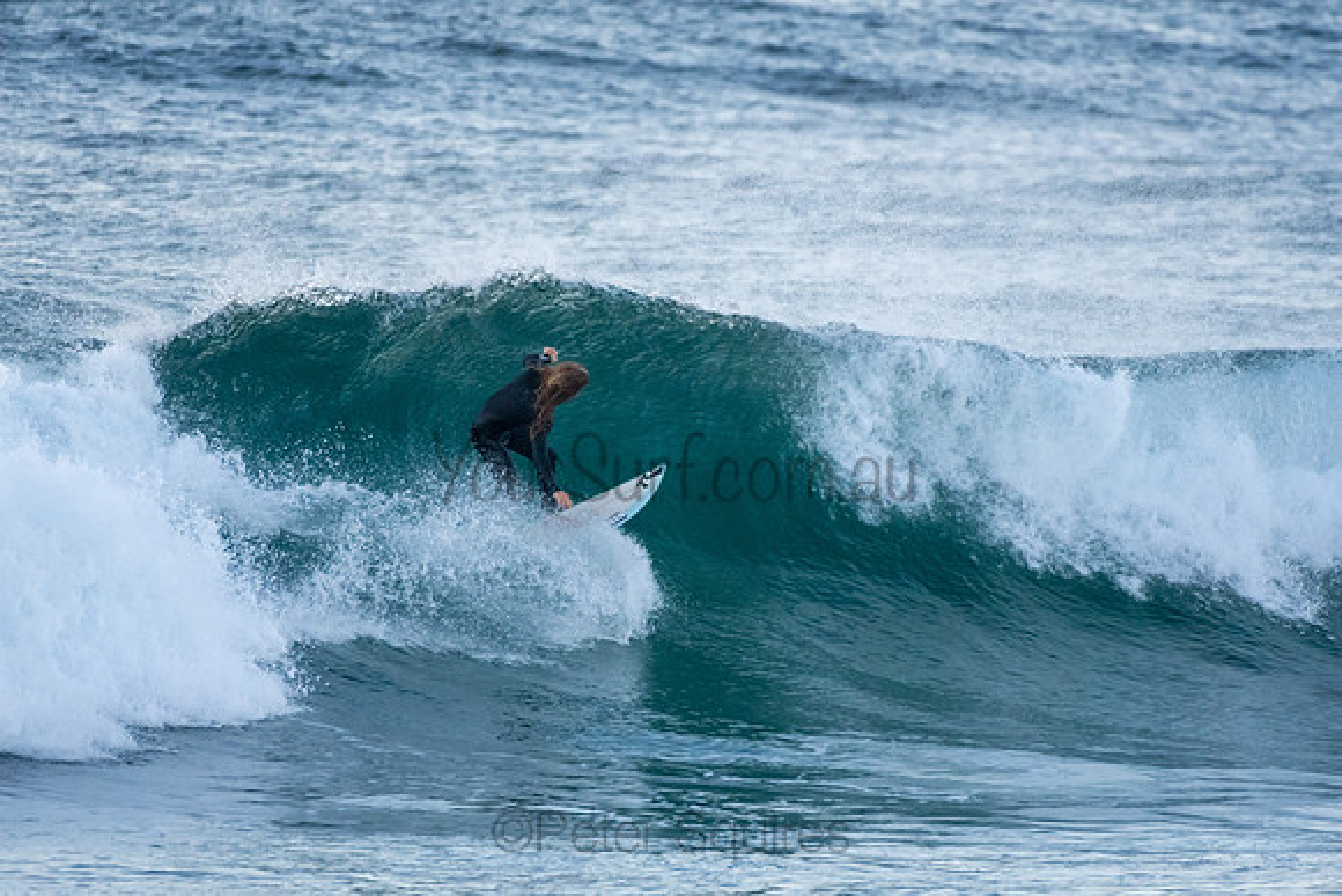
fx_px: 27964
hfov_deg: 2.7
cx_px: 671
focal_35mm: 750
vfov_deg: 1.8
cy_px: 448
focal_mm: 500
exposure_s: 1/1250
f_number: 5.6
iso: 1800
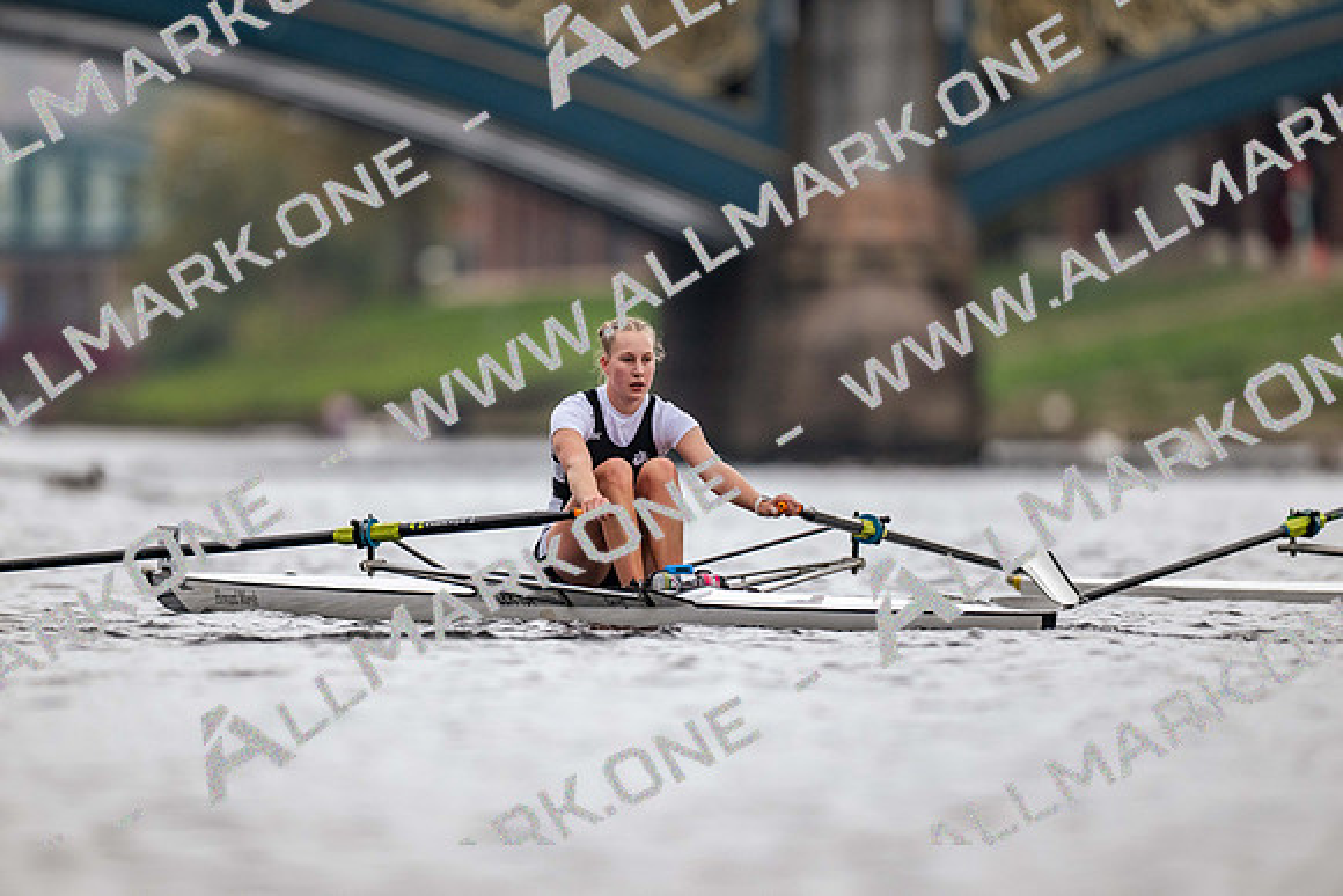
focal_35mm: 600
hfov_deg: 3.4
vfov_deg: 2.3
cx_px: 672
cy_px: 448
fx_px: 22388
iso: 1400
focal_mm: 600
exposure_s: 1/2500
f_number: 4
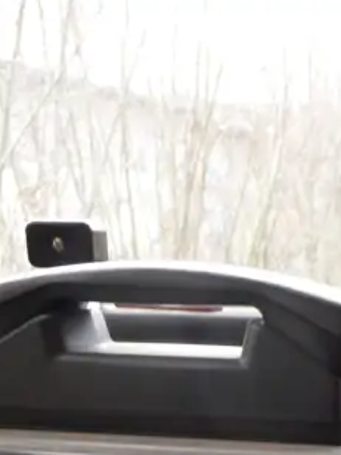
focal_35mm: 93
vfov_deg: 18.0
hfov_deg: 15.0
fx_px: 1222
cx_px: 472
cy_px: 745
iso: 160
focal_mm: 4.7
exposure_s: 1/40
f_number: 3.3
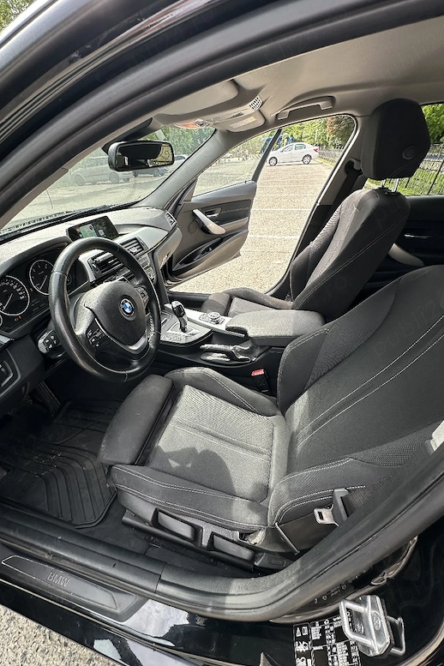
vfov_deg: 100.4
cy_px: 336
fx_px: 277
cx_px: 194
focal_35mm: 15
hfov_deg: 77.0
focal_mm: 2.22
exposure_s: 1/333
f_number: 2.2
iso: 40
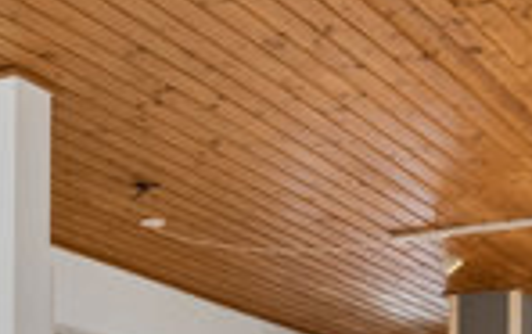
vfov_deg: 11.1
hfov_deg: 18.9
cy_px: 620
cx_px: 252
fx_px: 1597
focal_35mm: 110
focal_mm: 20
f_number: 13
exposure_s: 1/4
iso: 400
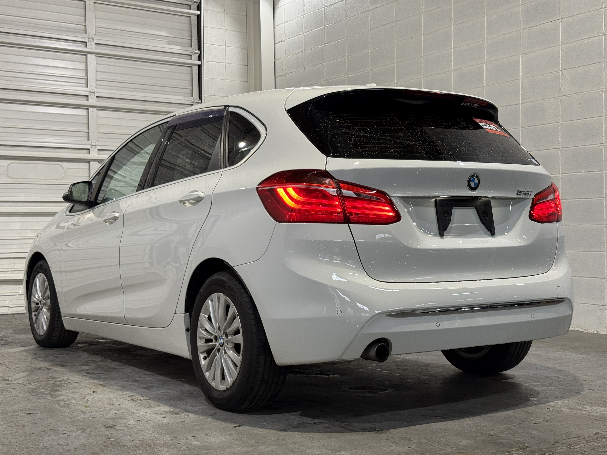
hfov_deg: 39.7
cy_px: 228
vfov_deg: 30.3
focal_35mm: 48
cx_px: 304
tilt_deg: +0.1
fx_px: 842
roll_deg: +0.5
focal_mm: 6.76
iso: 80
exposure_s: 1/60
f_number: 1.78
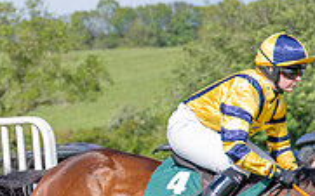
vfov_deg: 3.0
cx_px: 29
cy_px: 196
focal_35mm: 432
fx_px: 3707
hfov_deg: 4.9
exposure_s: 1/1600
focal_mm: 70
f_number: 2.8
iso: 80
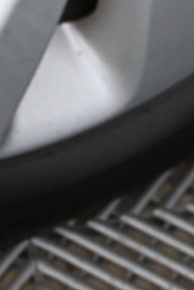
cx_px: 58
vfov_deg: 7.9
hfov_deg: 5.6
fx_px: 1969
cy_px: -372
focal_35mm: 244
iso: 640
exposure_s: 1/30
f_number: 3.8
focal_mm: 20
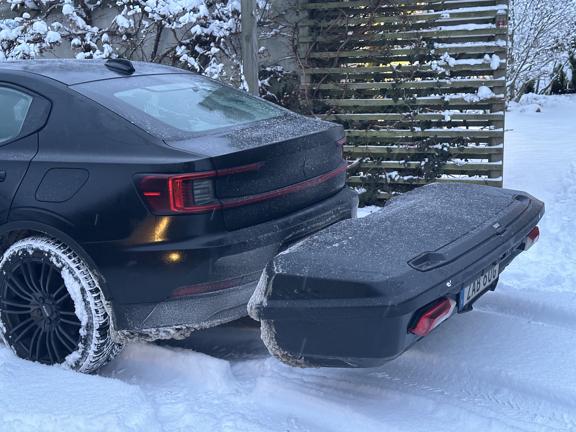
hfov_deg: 39.7
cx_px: 288
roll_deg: +1.7
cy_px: 216
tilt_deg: -11.0
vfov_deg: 30.3
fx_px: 799
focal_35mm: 48
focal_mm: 6.86
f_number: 1.78
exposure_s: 1/33
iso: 500
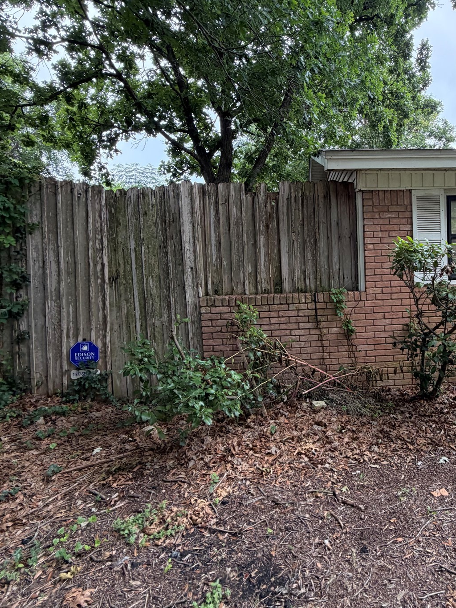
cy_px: 276
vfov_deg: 78.8
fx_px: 369
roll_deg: +1.5
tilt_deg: -2.5
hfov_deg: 60.9
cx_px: 326
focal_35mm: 21
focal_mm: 2.22
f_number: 2.2
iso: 125
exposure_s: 1/121
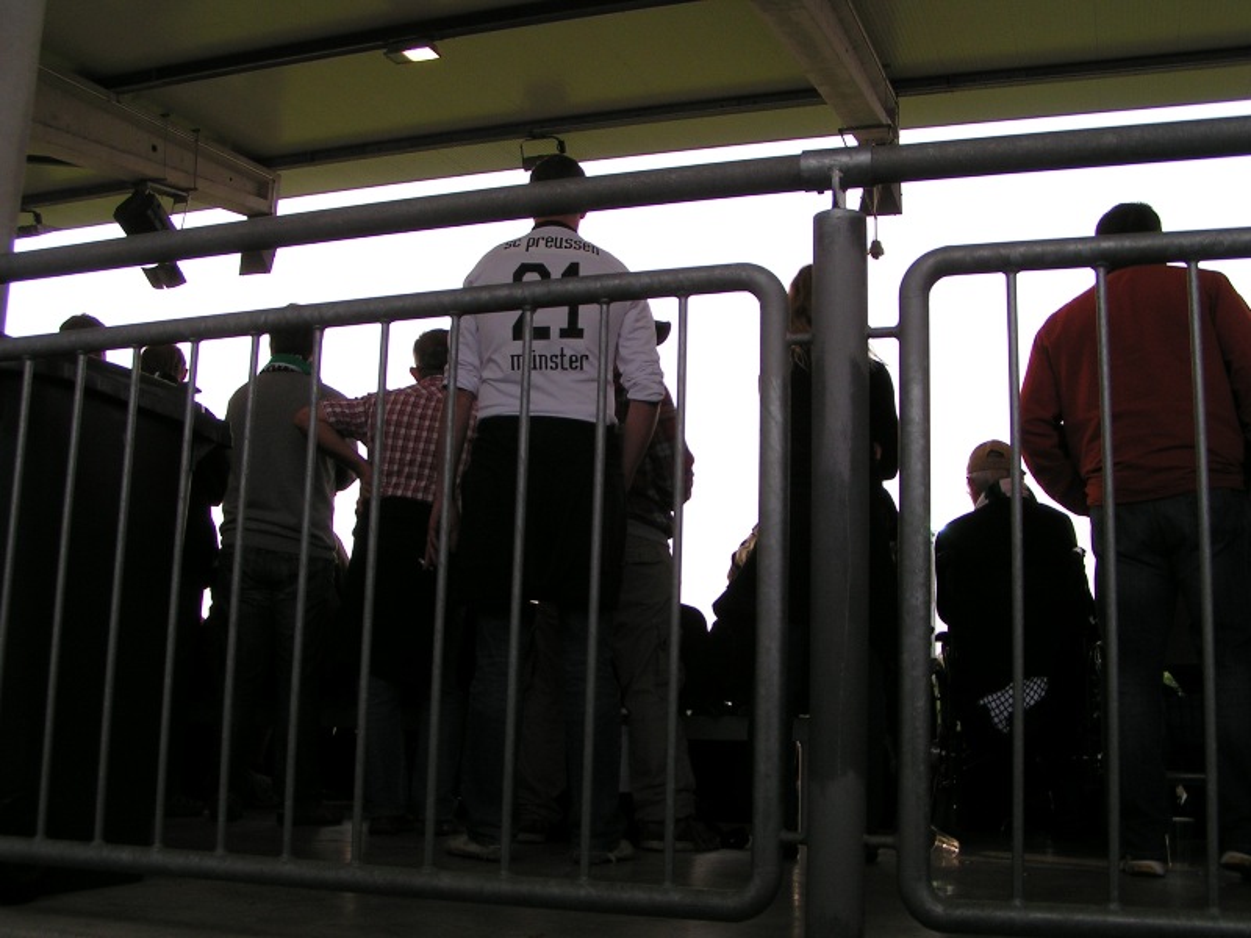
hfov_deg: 49.0
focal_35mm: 38
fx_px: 1373
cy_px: 469
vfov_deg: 37.7
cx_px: 626
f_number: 5
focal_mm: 5.8
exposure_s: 1/100
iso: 50
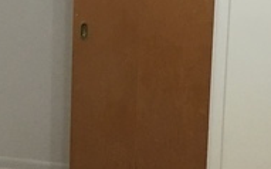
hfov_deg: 18.1
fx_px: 849
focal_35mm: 115
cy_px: 51
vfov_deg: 11.3
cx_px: 151
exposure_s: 1/30
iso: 80
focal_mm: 3.3
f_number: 2.4
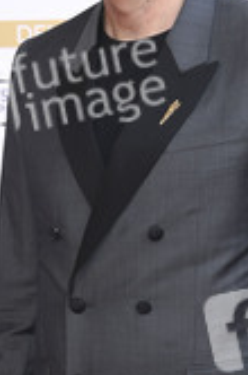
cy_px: 206
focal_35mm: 253
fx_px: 2625
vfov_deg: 8.2
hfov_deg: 5.4
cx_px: 115
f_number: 6.3
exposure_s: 1/250
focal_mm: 105
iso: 500
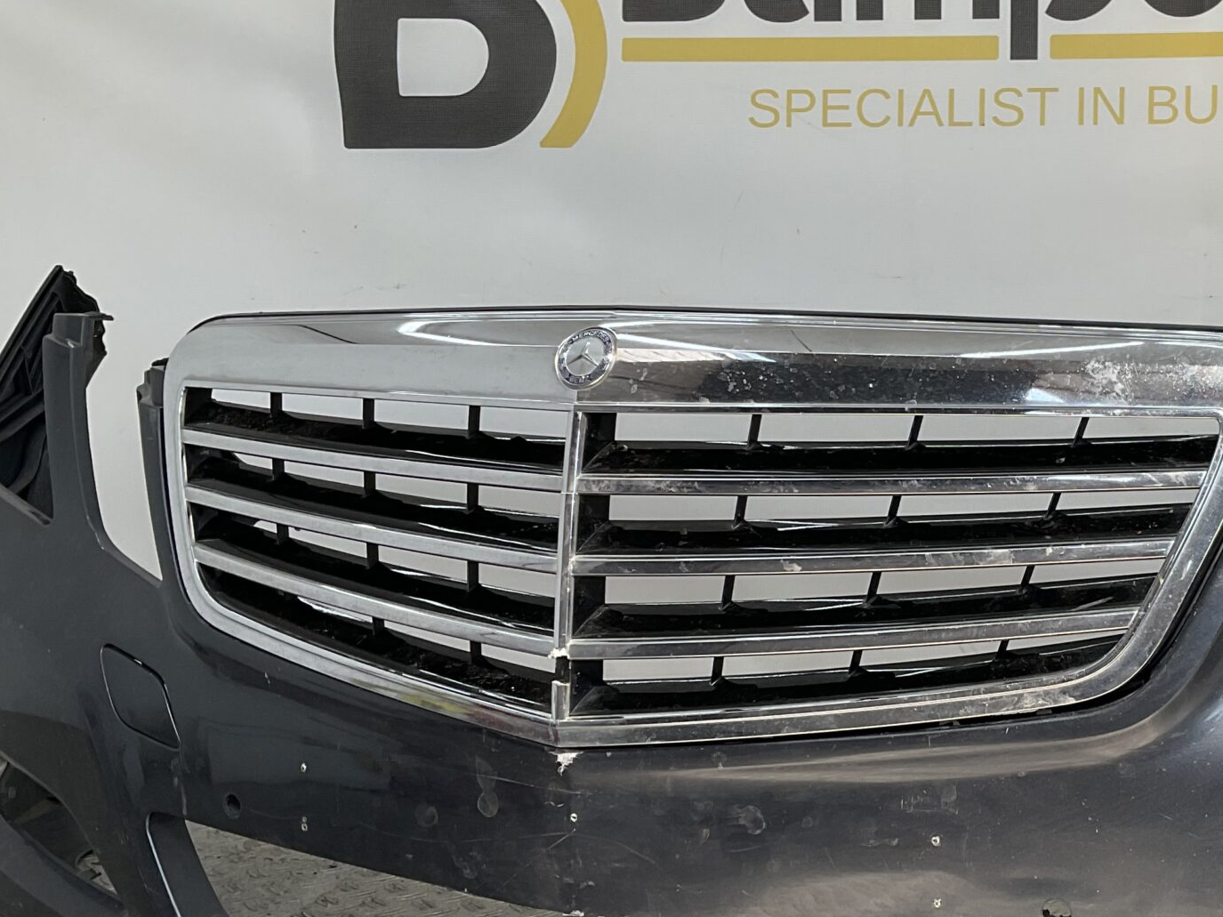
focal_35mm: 54
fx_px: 1908
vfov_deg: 27.0
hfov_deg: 34.0
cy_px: 553
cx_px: 1045
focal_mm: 3
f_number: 1.8
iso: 16
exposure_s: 1/324
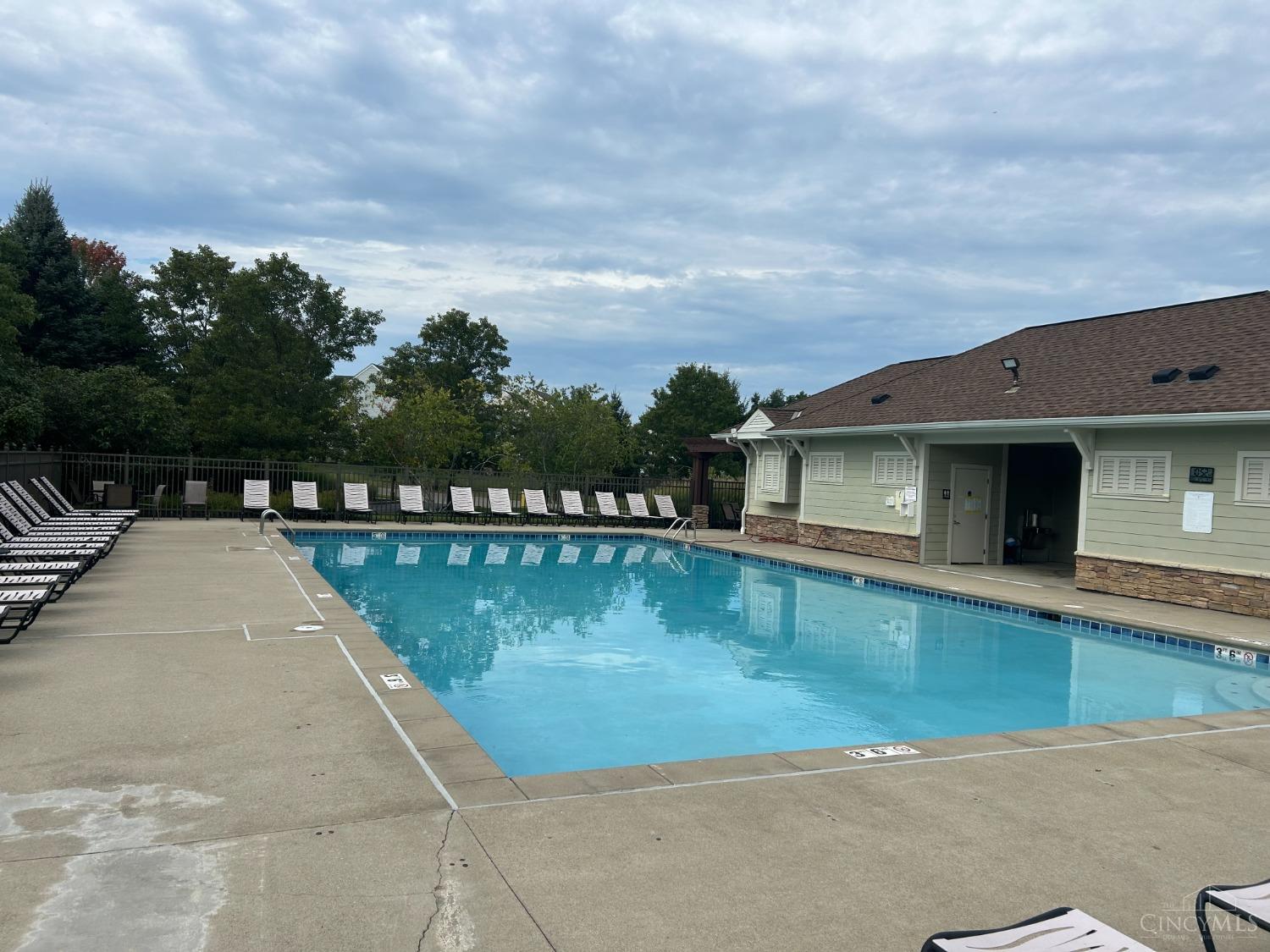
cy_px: 476
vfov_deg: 53.1
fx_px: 954
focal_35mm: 26
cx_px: 635
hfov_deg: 67.3
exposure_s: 1/5882
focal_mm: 5.7
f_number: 1.5
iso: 50
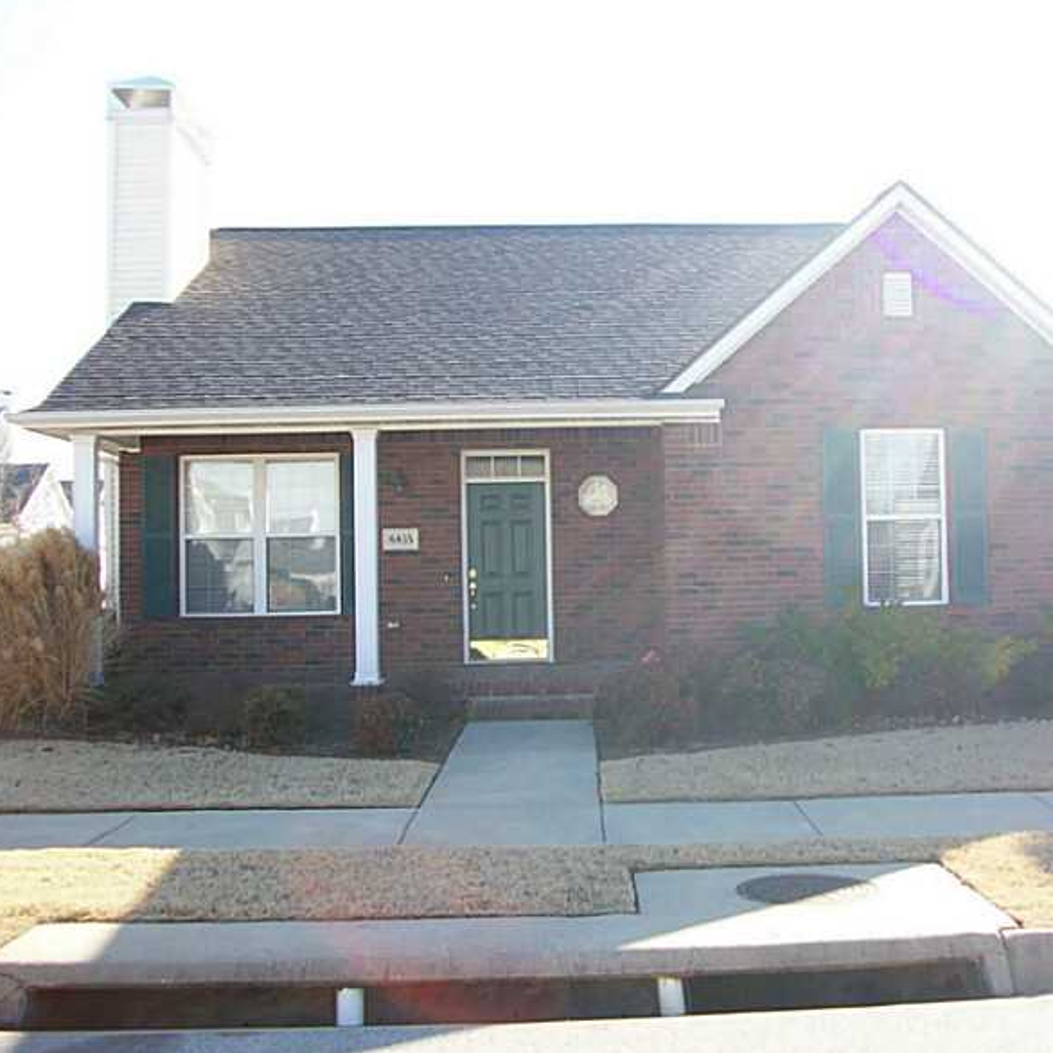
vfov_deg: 40.9
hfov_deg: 40.5
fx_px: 1411
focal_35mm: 41
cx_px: 679
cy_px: 521
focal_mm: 5.7
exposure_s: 1/344
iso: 80
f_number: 2.8
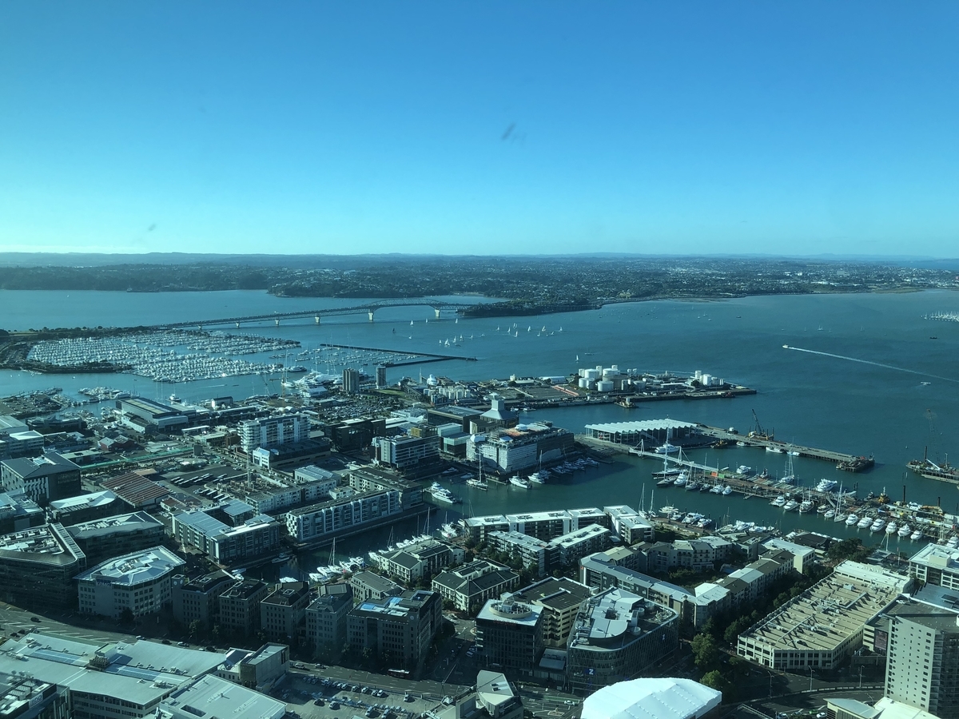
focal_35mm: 28
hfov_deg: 63.4
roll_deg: -0.4
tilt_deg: -6.9
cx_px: 480
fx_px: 776
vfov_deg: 49.7
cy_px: 360
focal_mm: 4
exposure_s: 1/941
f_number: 1.8
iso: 20
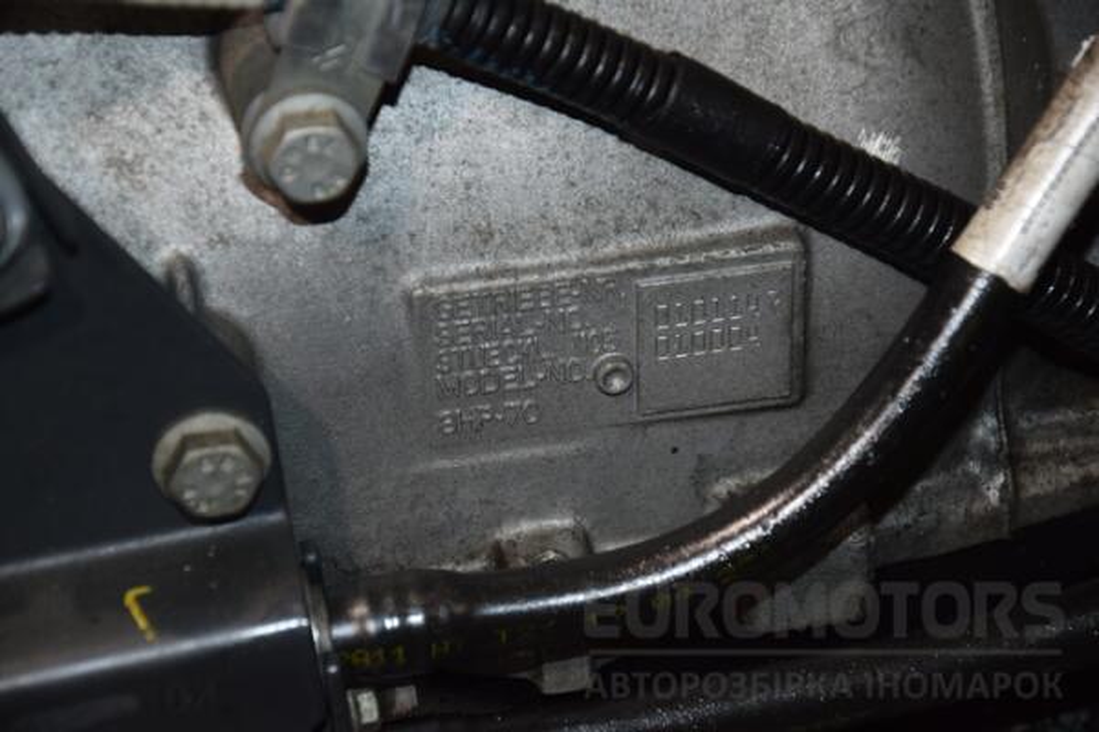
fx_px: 4808
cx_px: 550
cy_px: 366
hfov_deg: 13.0
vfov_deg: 8.7
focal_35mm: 158
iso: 800
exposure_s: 1/60
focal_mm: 105
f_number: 5.6
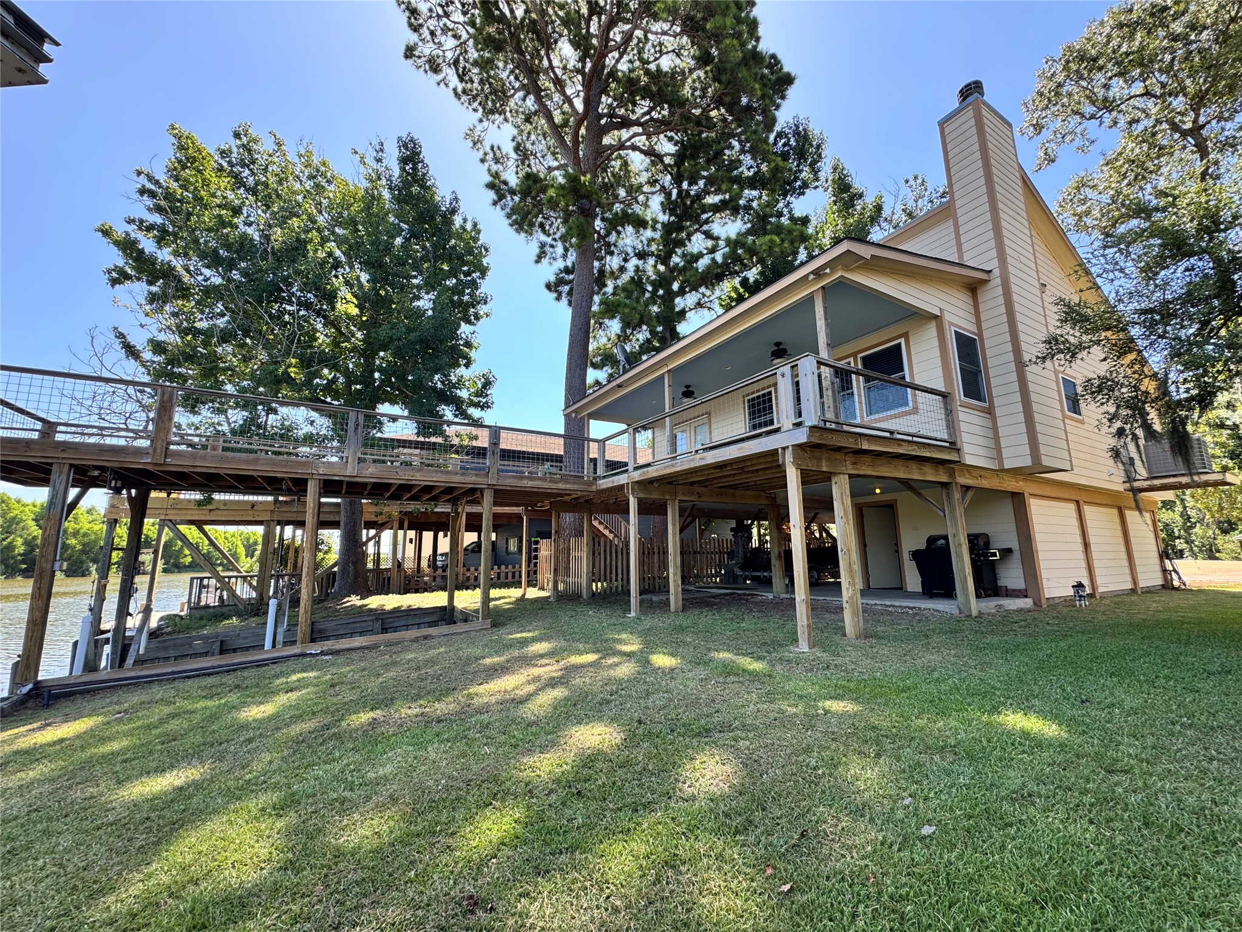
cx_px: 621
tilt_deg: +10.0
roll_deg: +0.2
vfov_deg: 85.7
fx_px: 502
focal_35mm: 14
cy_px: 466
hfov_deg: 102.1
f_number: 2.2
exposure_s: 1/217
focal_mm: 2.22
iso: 40
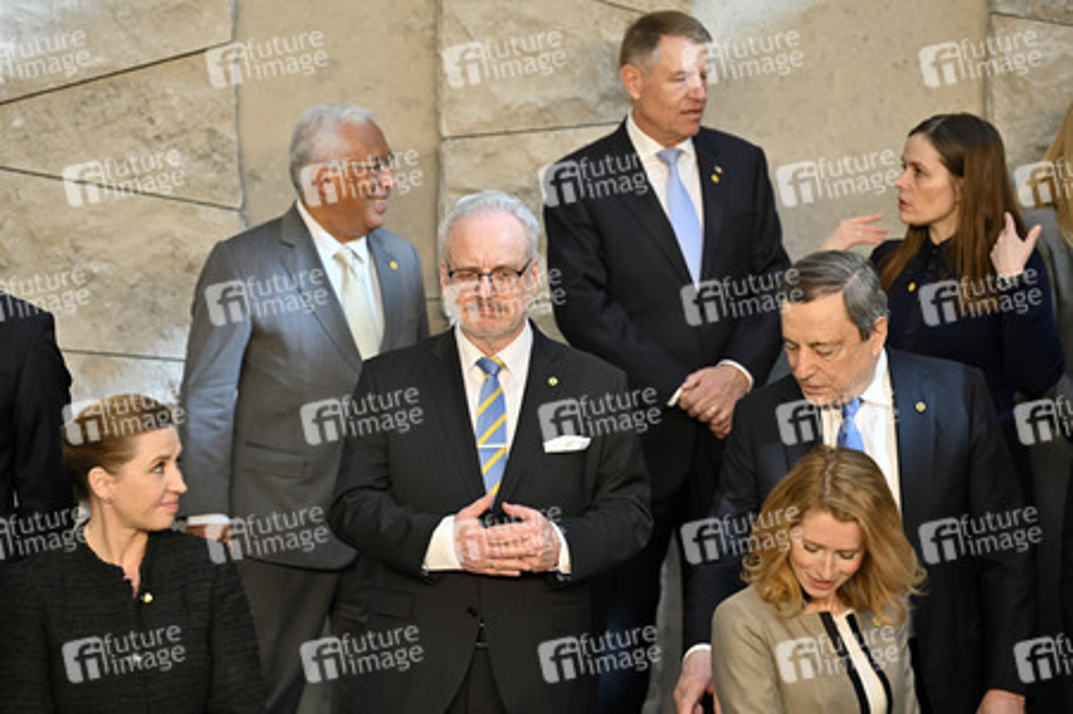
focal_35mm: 135
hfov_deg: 15.2
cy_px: 357
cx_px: 536
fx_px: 4021
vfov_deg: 10.1
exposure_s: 1/400
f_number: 2.8
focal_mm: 135
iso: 400
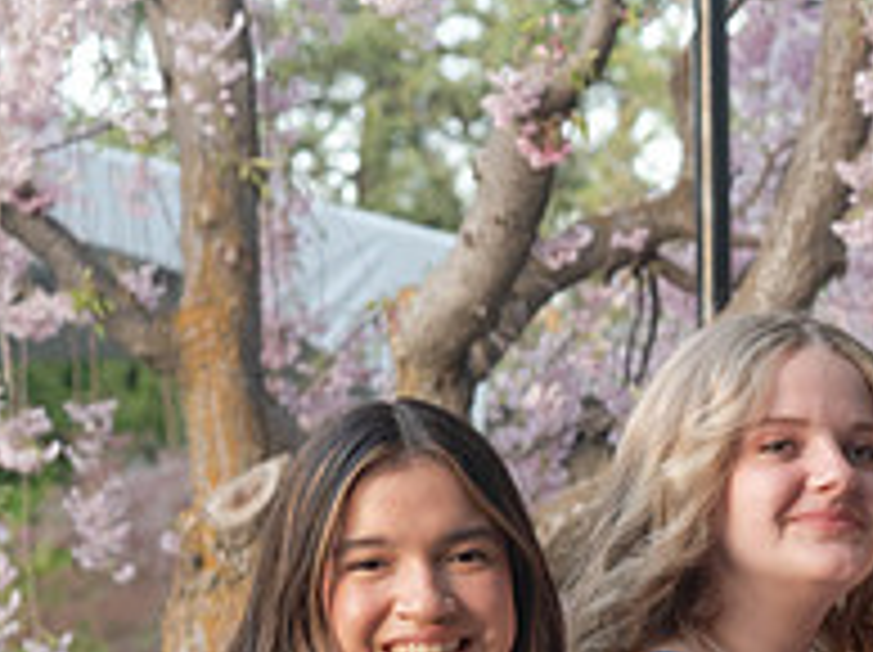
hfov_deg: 9.0
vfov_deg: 6.8
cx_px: 1125
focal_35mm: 216
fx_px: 5441
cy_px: 663
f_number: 5.6
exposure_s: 1/125
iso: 800
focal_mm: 75
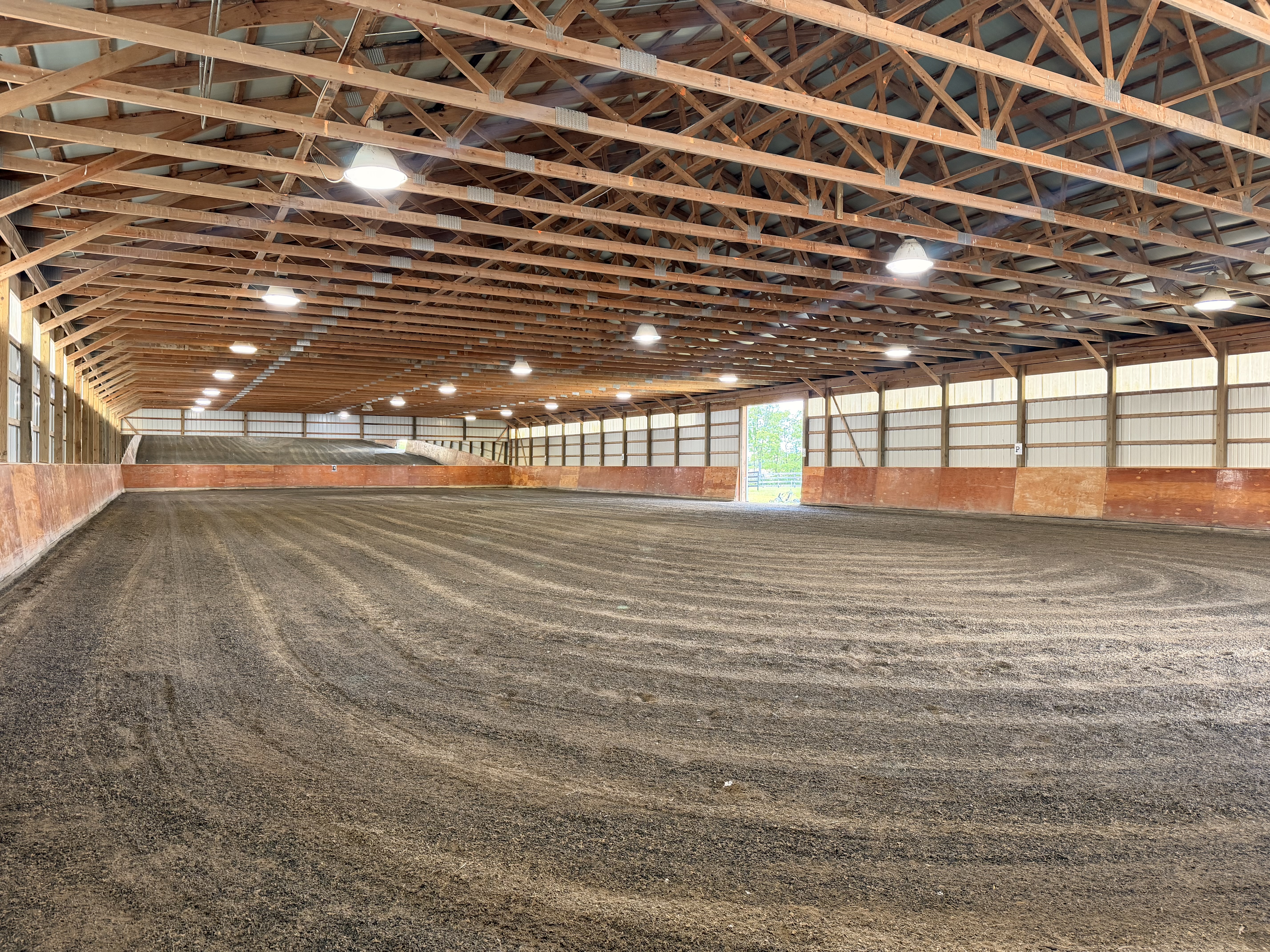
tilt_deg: -1.2
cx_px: 635
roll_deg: +0.6
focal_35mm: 24
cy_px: 476
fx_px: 881
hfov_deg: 71.6
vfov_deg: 56.8
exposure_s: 1/60
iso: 200
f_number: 1.78
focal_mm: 6.76
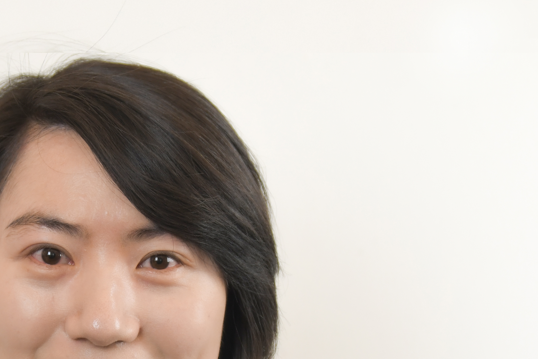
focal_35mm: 153
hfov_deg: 13.4
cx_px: 123
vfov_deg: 8.9
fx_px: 2286
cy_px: 366
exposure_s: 1/250
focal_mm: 46
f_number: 3.2
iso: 500
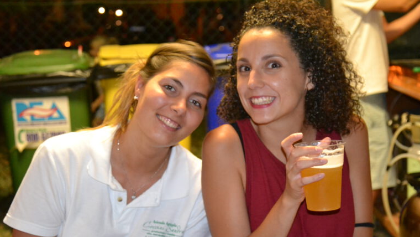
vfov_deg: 16.5
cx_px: 211
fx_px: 813
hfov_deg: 29.0
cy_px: 140
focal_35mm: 73
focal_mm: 46
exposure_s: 1/60
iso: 3200
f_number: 4.2
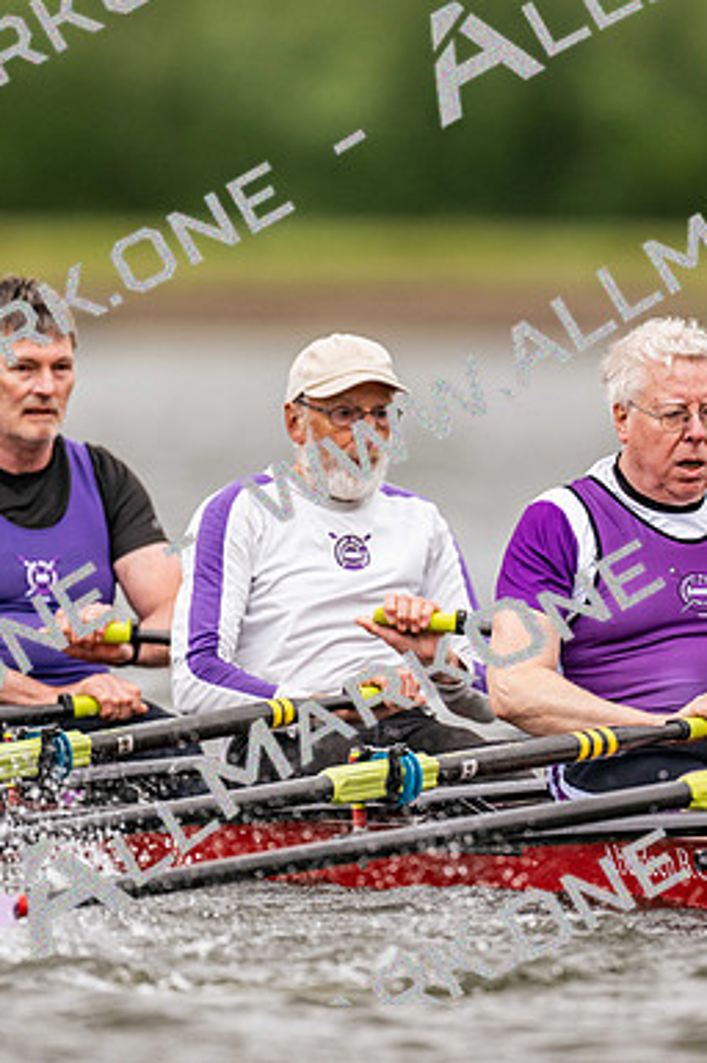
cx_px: 583
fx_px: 26706
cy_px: 532
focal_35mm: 905
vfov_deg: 2.3
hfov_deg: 1.5
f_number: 4
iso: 500
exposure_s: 1/2500
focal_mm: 600
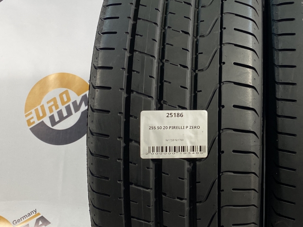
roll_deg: +0.1
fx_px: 464
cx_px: 265
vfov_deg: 27.5
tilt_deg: +2.0
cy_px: 100
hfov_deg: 34.4
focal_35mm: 53
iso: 64
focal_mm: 4.25
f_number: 1.8
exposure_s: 1/100
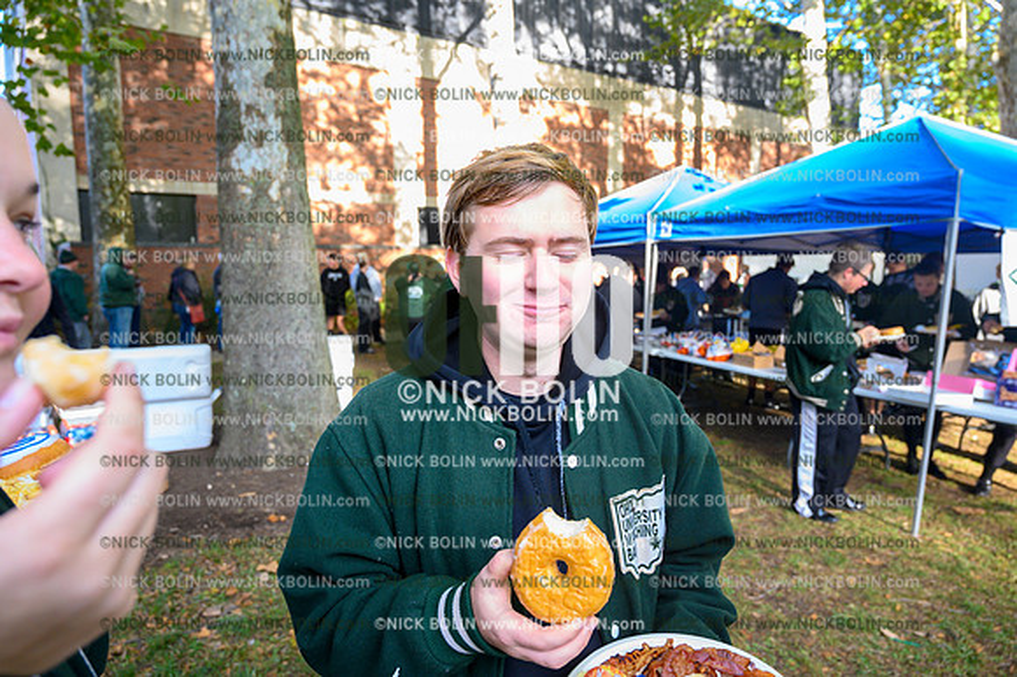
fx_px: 678
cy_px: 338
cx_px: 508
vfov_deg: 53.1
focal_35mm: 24
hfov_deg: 73.8
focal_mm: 24
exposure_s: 1/400
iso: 2500
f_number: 5
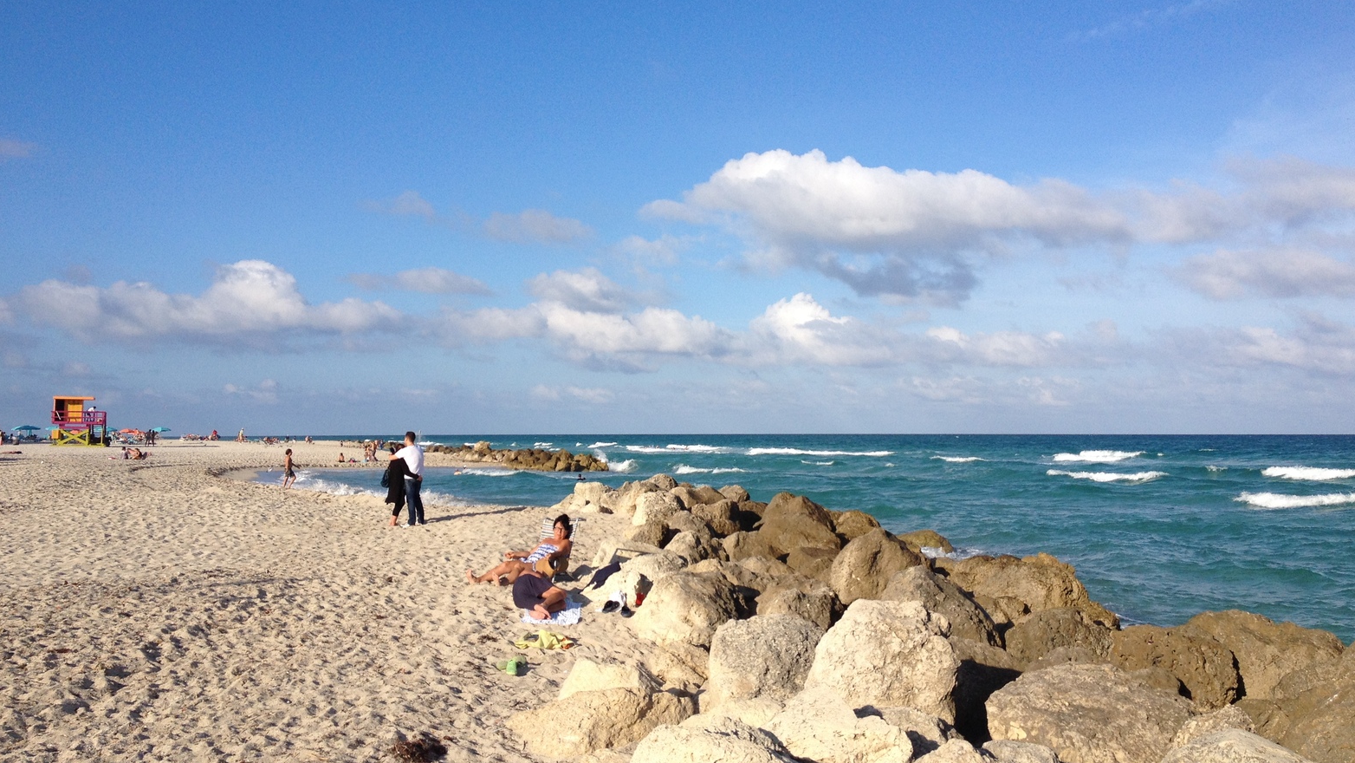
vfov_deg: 30.4
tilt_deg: +1.8
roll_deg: +0.4
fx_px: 1401
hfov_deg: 51.6
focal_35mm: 39
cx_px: 690
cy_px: 338
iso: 50
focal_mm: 4.28
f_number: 2.4
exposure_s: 1/2304
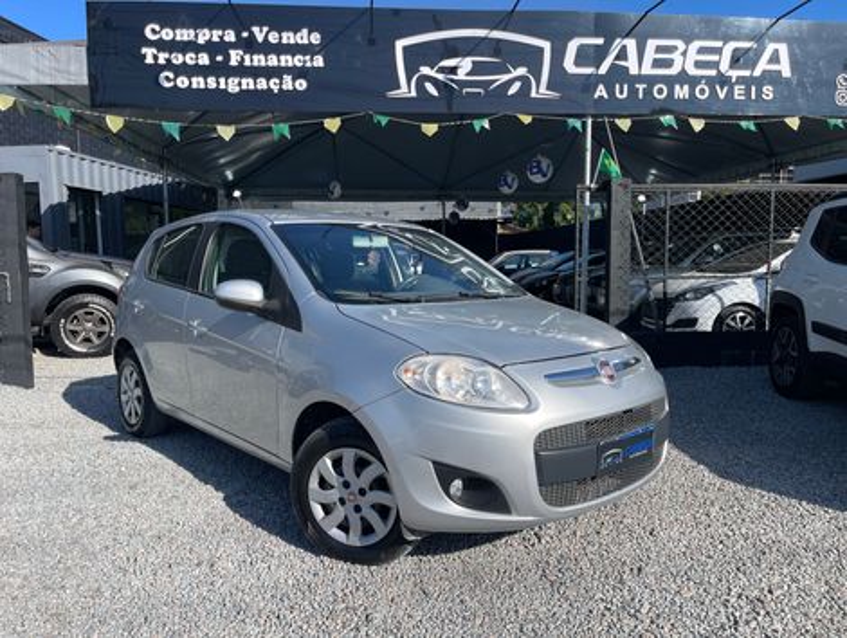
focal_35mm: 25
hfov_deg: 69.3
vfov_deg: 55.0
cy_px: 319
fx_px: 613
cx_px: 424
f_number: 1.6
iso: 32
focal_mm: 5.1
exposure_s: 1/2488
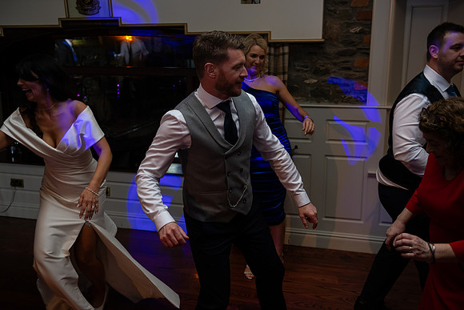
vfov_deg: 36.9
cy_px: 155
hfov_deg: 53.1
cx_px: 232
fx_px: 464
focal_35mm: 36
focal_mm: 36
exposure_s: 1/160
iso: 640
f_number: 3.5
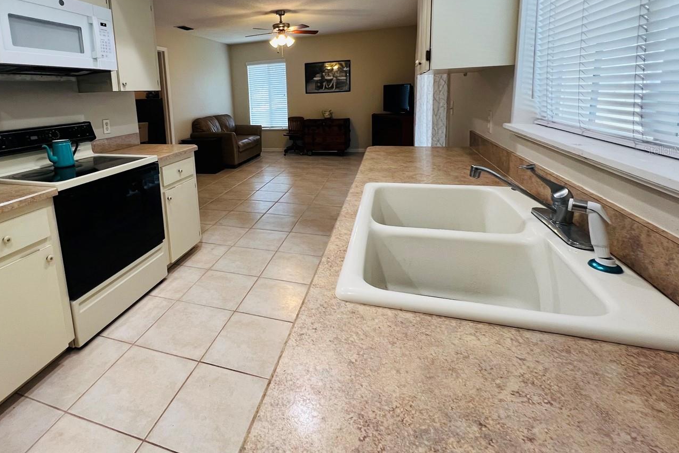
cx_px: 268
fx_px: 321
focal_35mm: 17
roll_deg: +2.9
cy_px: 150
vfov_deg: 68.4
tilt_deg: -10.2
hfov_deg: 92.0
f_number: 1.8
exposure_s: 1/120
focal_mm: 1.57
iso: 250
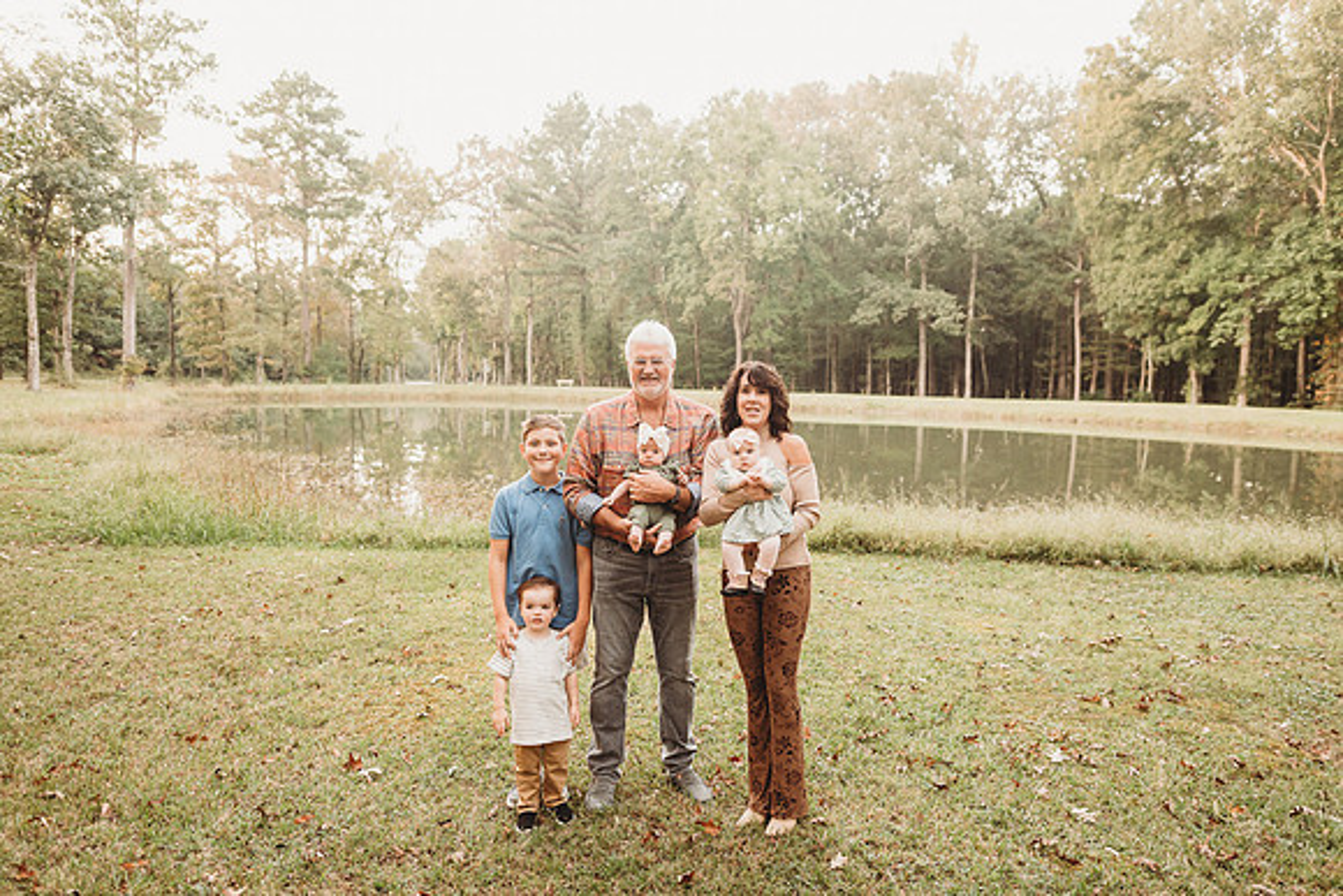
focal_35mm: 25
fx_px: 934
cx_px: 696
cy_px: 456
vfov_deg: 51.3
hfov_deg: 71.4
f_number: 2.5
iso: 800
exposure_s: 1/125
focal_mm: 24
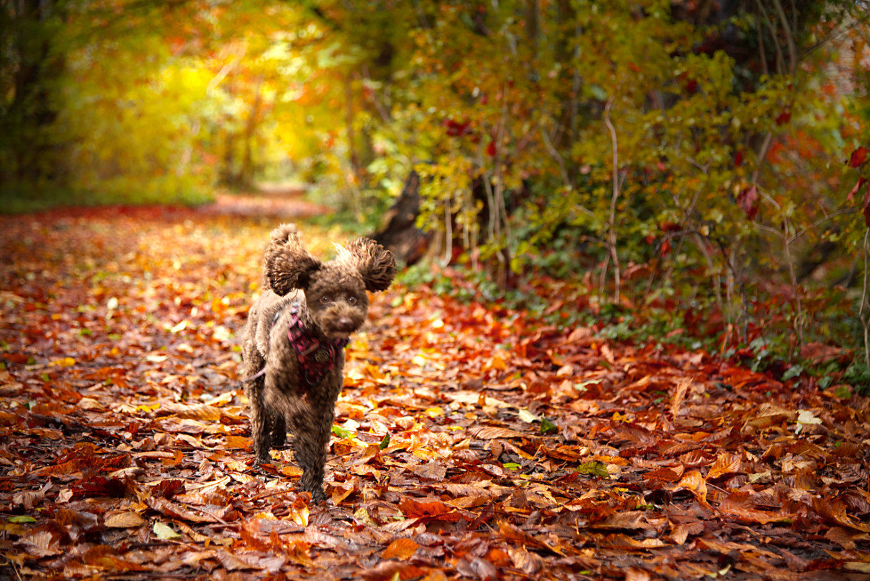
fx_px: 1596
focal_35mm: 66
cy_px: 290
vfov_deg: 20.7
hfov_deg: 30.5
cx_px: 435
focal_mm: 66
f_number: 4
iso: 800
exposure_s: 1/200
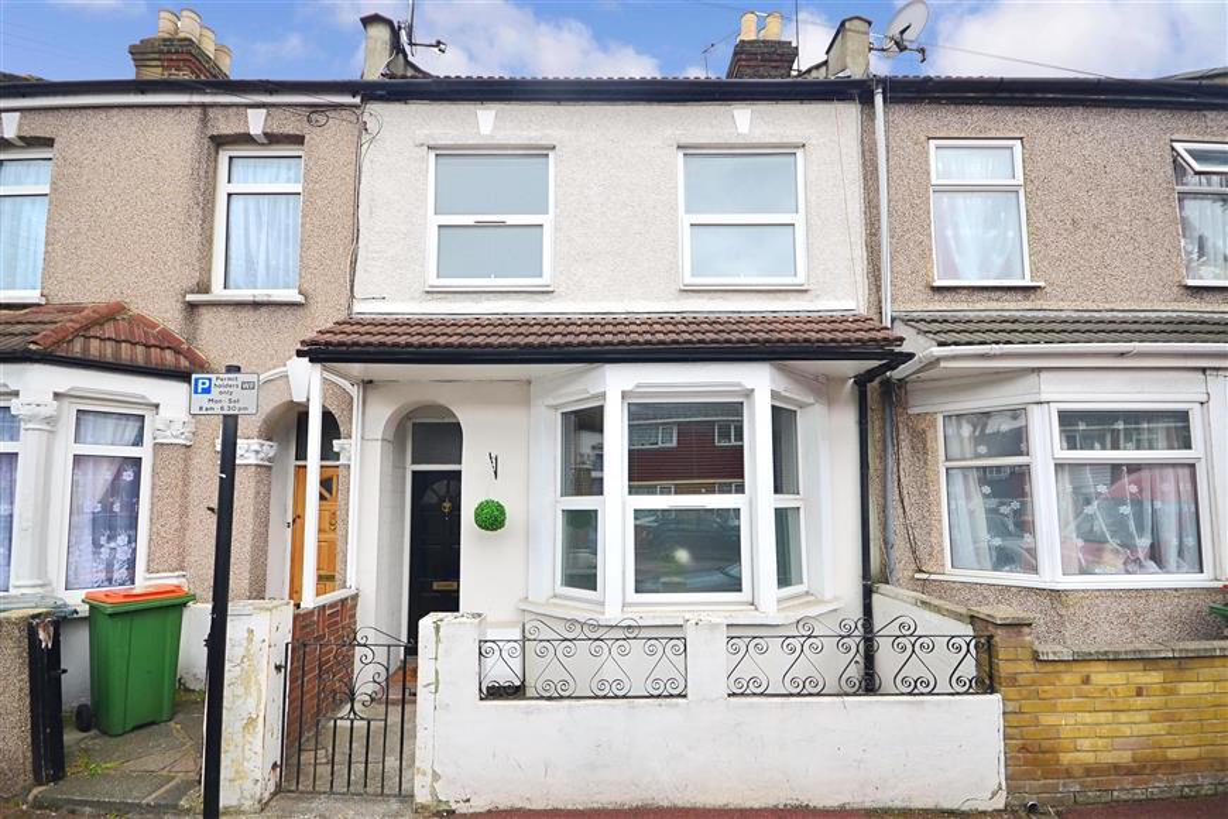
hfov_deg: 100.4
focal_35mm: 15
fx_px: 512
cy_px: 410
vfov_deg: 77.3
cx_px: 614
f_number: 7.1
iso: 200
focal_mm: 10
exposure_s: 1/80
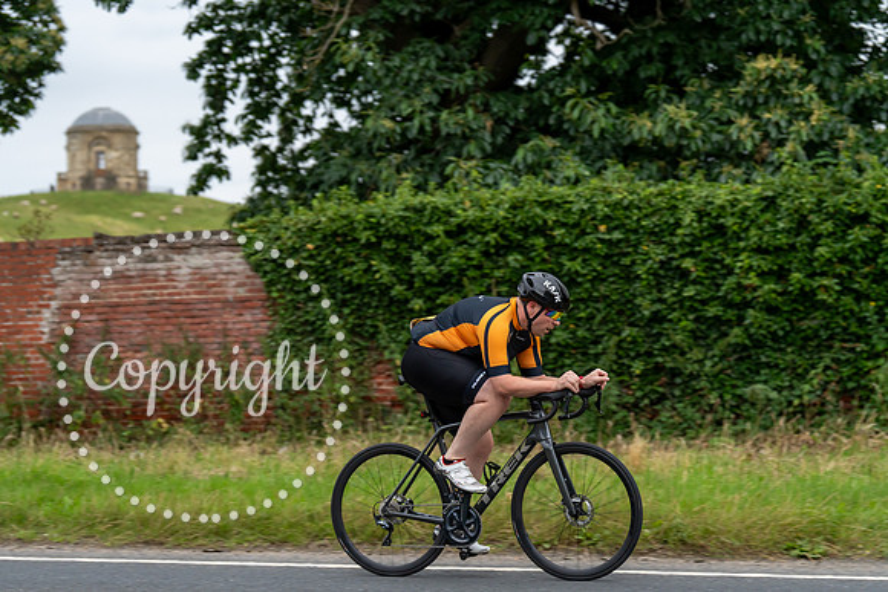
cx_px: 444
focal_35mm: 79
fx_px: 1949
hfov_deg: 25.7
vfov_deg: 17.3
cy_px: 296
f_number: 3.2
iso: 1000
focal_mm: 79
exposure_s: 1/640
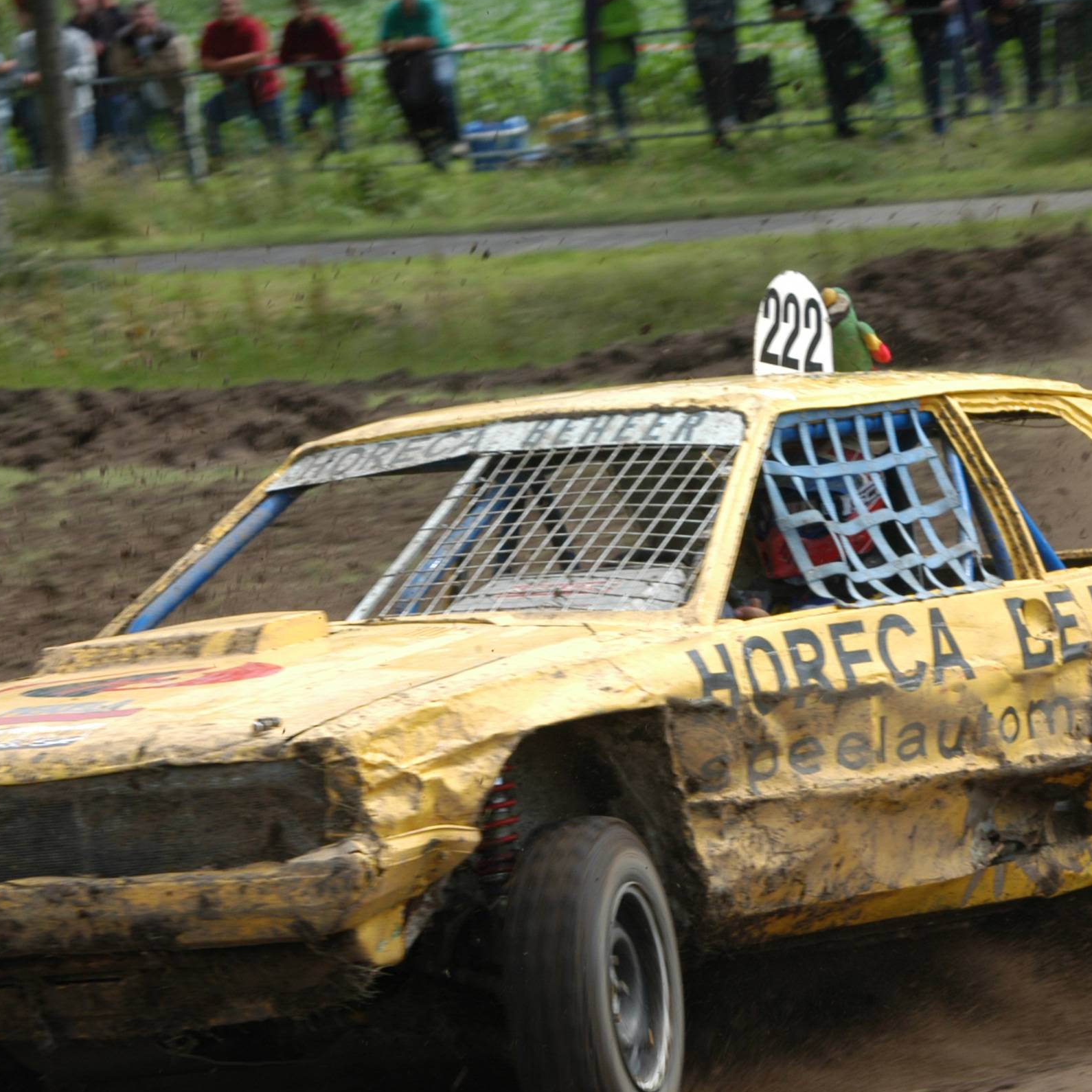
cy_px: 573
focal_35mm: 205
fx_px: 7309
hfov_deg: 8.5
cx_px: 644
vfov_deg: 8.5
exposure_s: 1/250
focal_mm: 85
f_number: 9
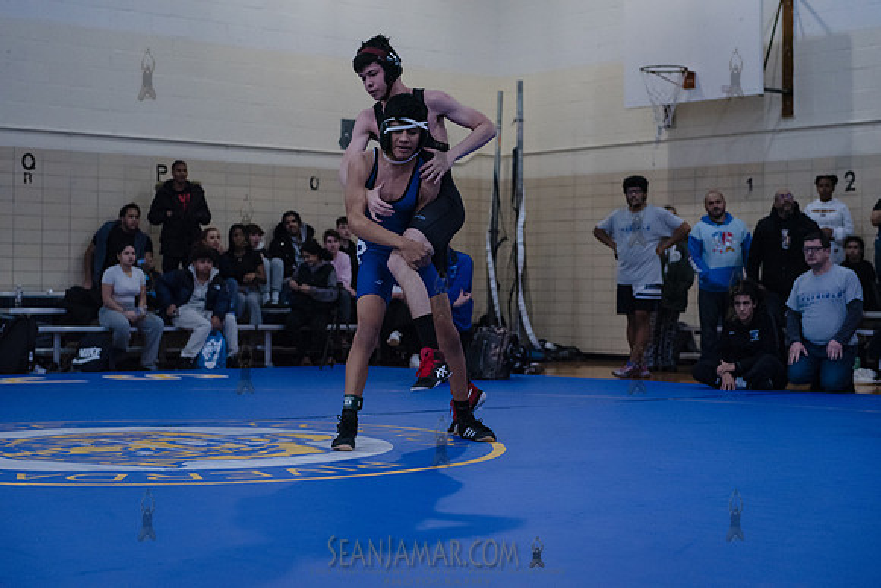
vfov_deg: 19.5
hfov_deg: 28.8
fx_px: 1713
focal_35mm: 70
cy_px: 294
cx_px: 440
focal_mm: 70
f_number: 3.2
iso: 5000
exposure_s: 1/400
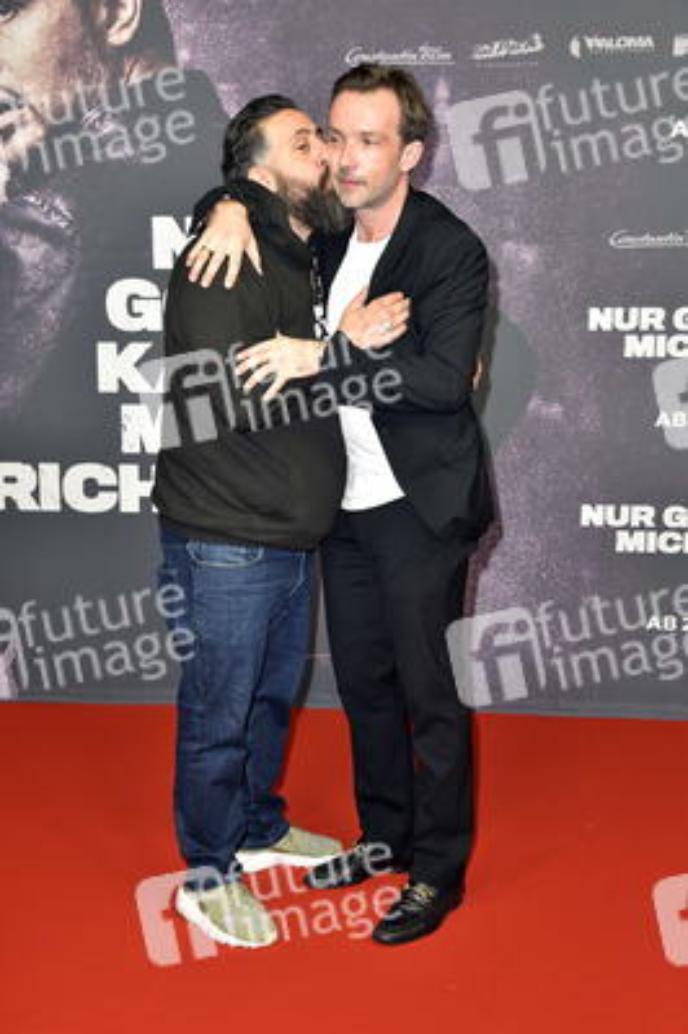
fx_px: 1321
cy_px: 517
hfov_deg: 29.2
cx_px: 344
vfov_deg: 42.8
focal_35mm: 46
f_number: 5.6
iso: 1000
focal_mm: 46
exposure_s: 1/200
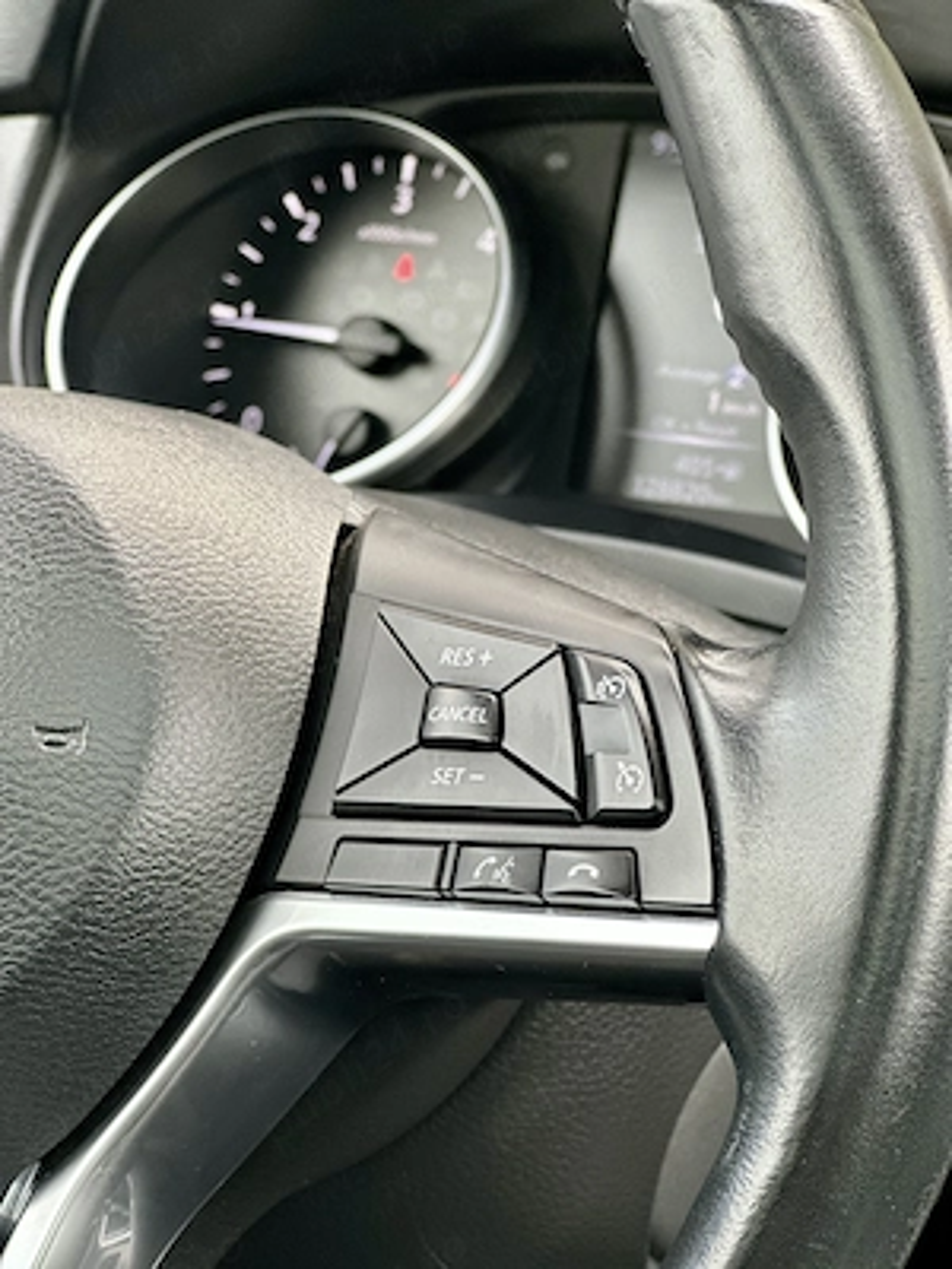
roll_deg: +0.1
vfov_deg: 25.3
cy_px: 634
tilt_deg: -17.0
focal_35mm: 77
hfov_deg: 19.1
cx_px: 476
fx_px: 2824
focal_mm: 9
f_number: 2.8
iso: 125
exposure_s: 1/121
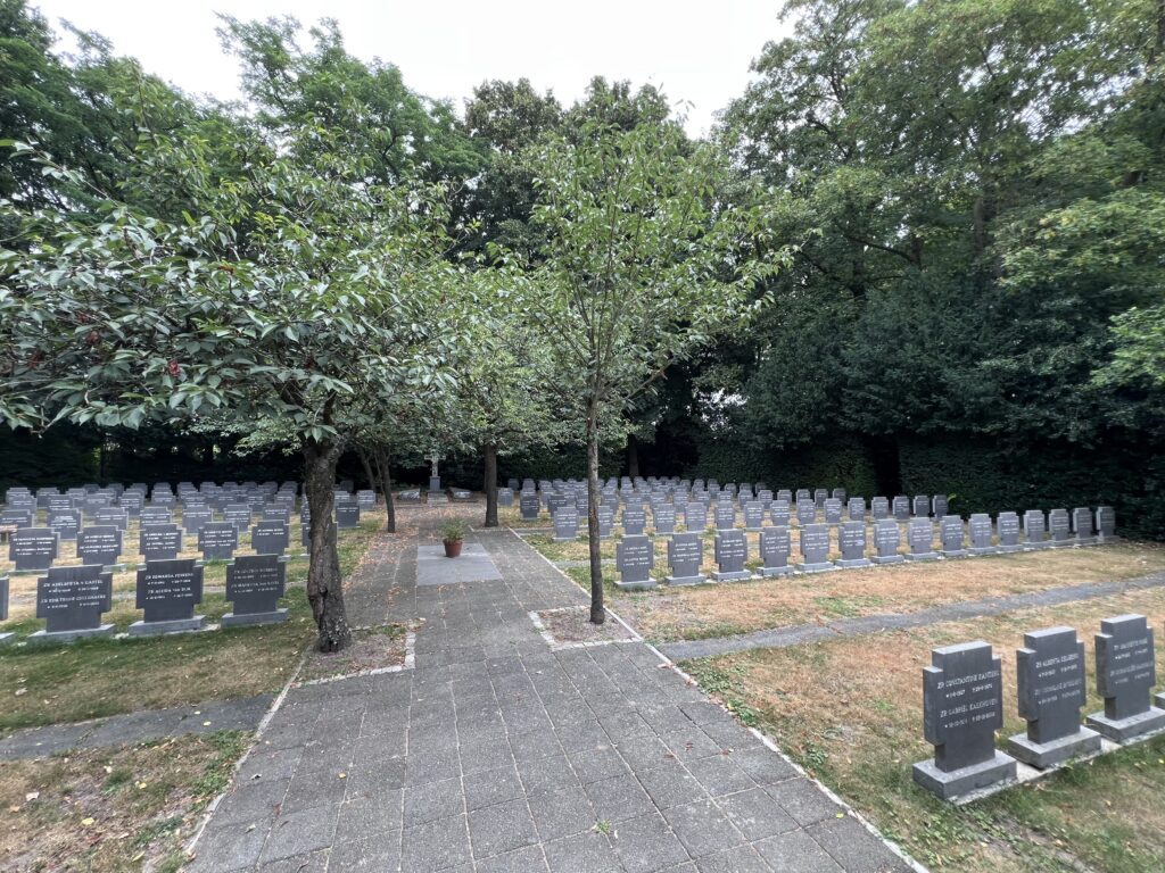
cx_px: 582
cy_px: 436
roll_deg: -0.1
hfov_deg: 106.2
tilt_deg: +3.1
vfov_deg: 89.9
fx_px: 438
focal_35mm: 13
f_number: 1.8
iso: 32
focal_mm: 1.57
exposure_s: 1/128
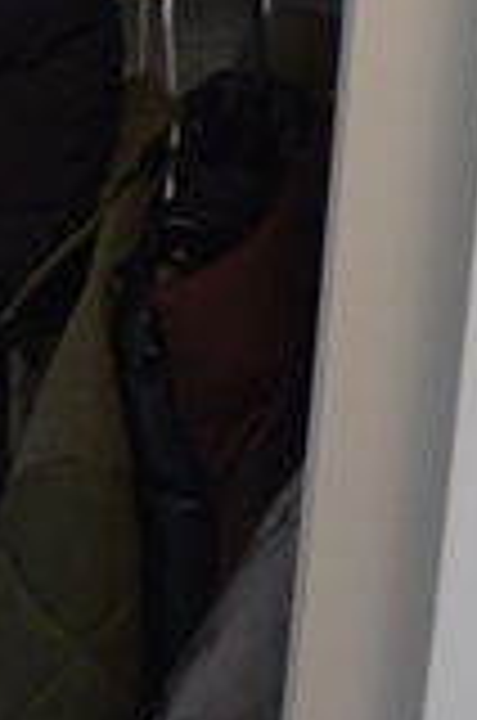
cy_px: 630
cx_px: -410
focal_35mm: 79
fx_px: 1585
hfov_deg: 14.7
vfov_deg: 24.9
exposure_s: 1/60
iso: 900
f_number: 4.5
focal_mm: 11
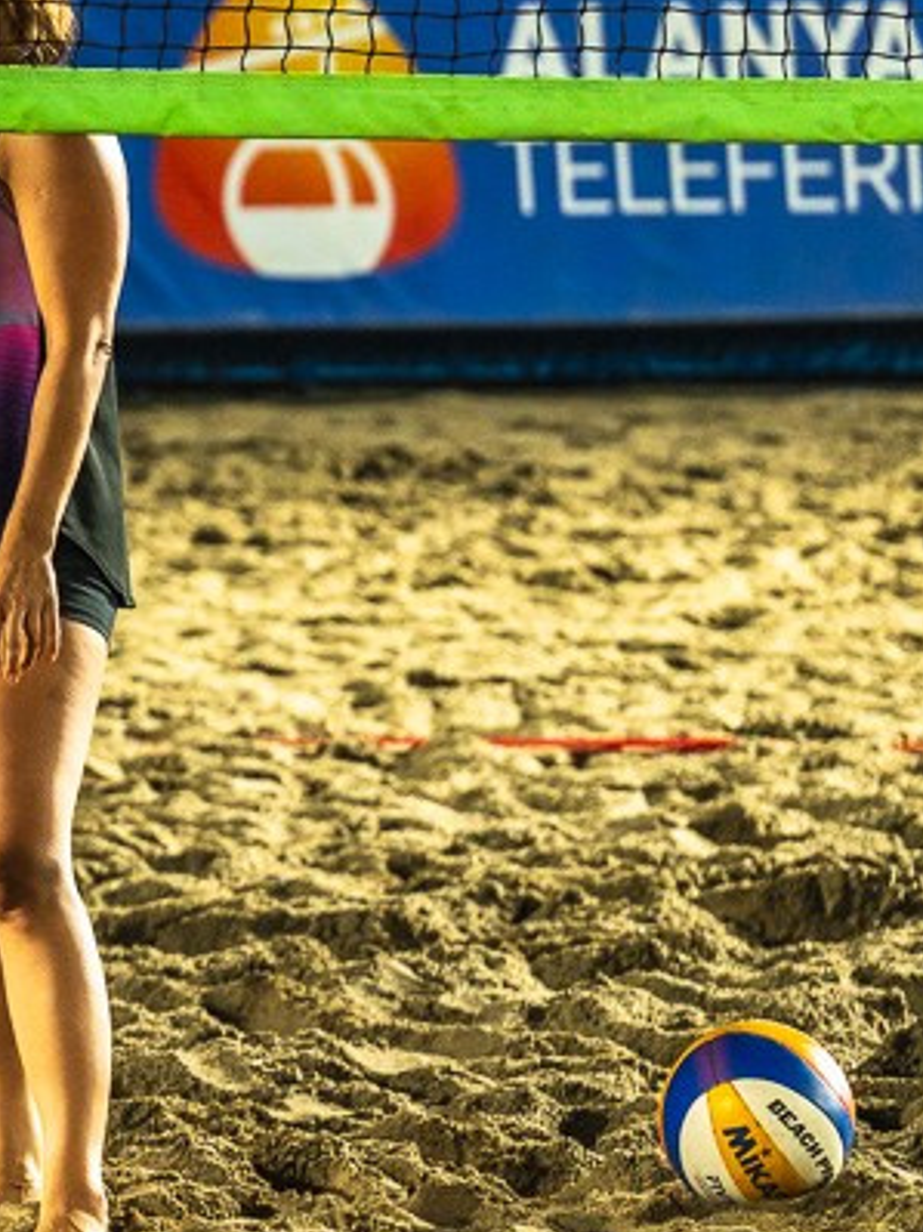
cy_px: 245
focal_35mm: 370
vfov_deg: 5.4
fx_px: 13161
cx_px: -904
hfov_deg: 4.0
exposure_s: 1/320
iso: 1250
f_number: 4
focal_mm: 120
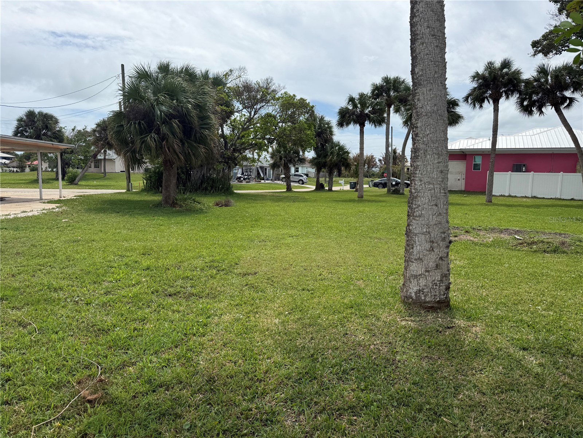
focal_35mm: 24
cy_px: 219
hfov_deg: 71.6
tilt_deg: -5.9
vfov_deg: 56.8
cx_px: 292
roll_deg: -1.3
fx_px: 404
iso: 80
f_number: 1.78
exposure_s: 1/6711
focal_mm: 6.76
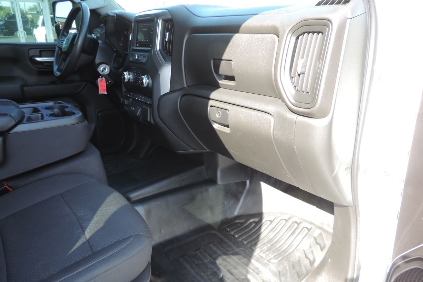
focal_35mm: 26
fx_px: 305
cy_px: 146
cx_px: 210
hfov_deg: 69.4
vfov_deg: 49.5
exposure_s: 1/50
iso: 80
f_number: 3
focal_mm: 4.3
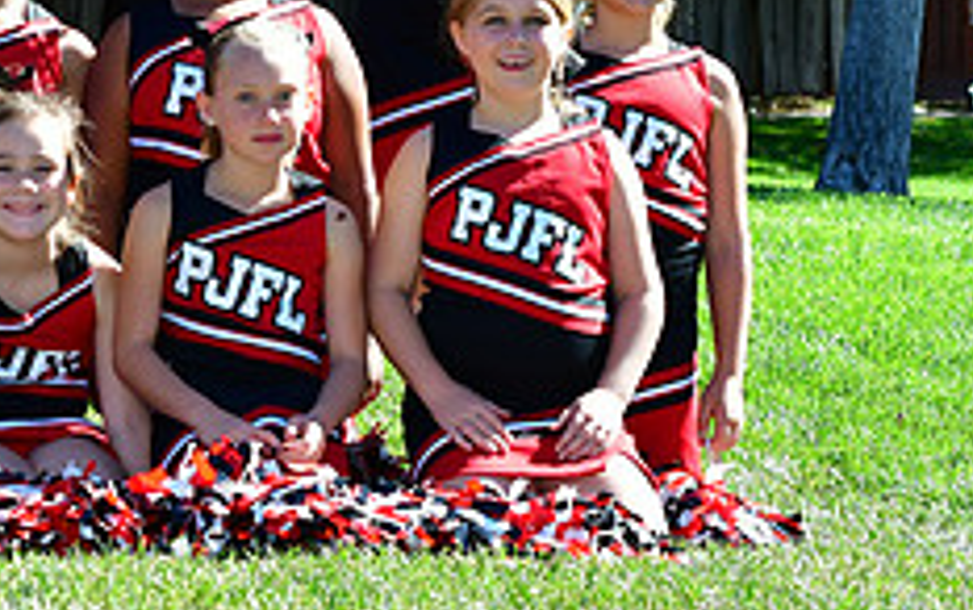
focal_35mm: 190
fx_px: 5042
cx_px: -226
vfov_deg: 6.9
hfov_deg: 10.8
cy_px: -182
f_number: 6.3
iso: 400
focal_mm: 50
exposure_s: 1/640
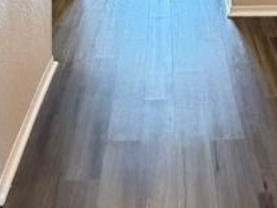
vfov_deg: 16.6
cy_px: -197
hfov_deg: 28.0
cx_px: 177
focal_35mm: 69
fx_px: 552
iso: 1000
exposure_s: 1/60
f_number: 2.2
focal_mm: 2.22
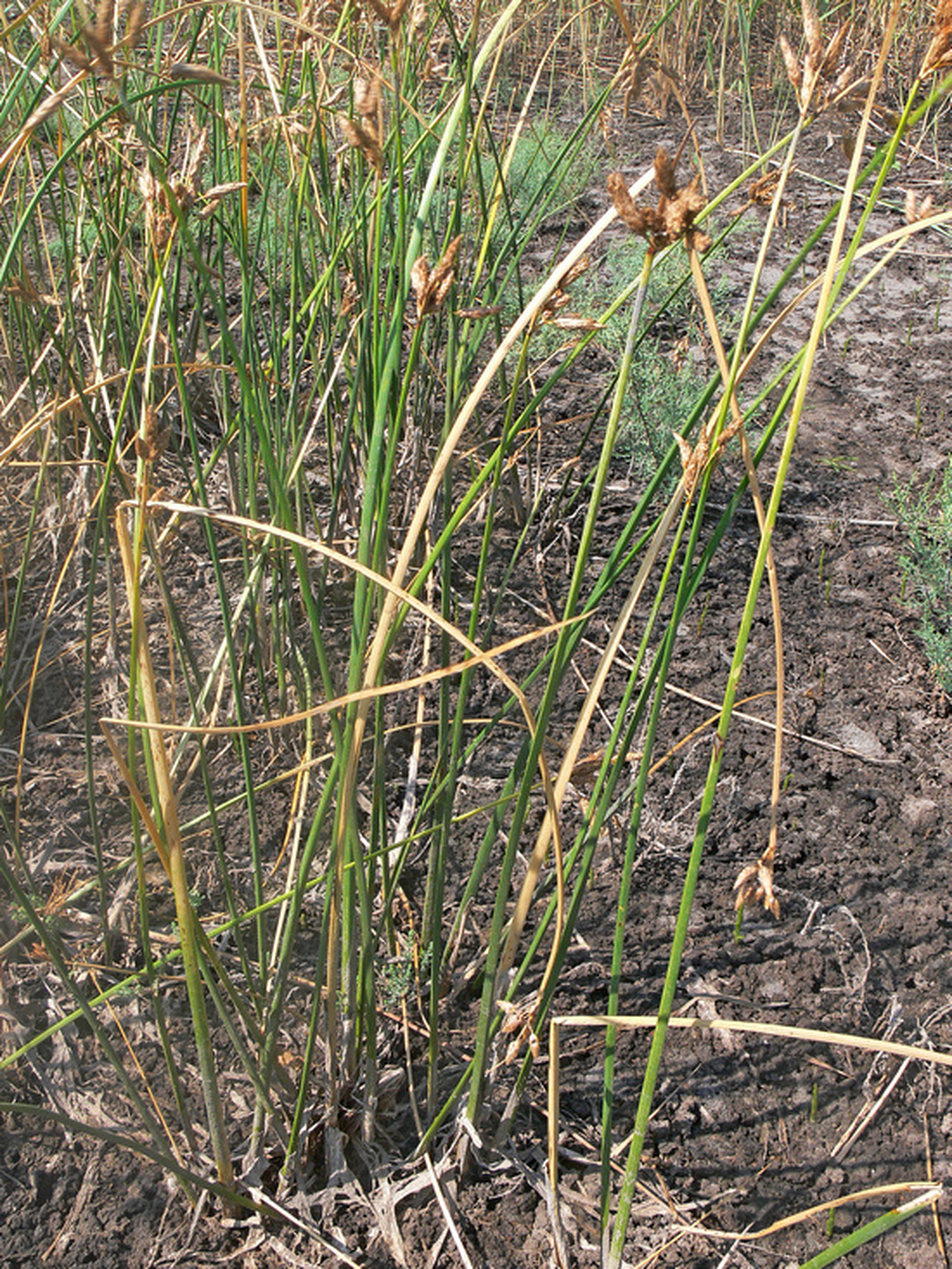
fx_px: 1283
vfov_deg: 52.6
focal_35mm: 35
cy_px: 634
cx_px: 476
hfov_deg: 40.7
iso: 100
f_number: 9
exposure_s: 1/125
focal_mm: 7.4
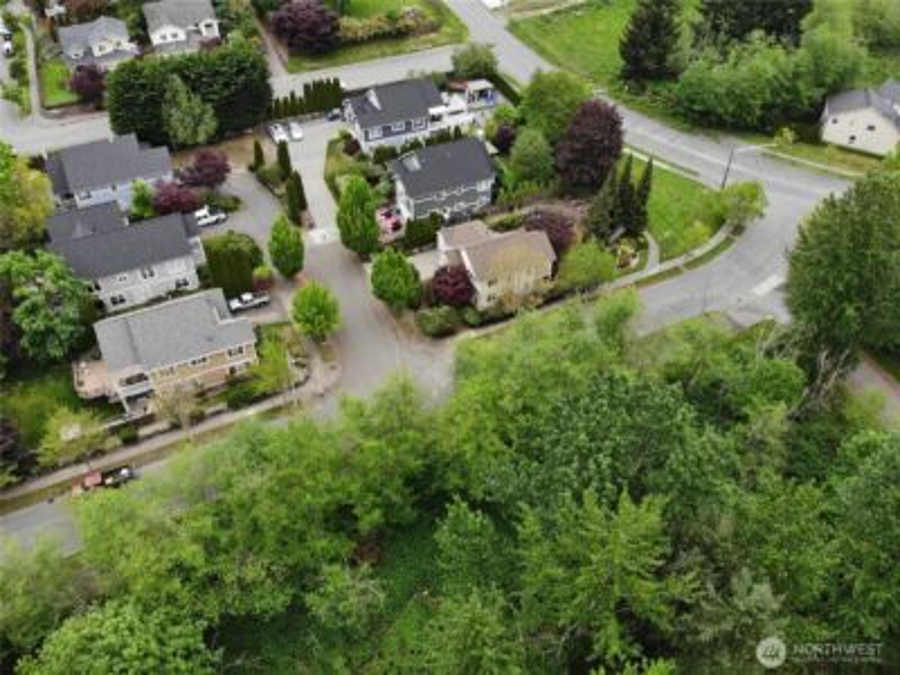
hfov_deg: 71.6
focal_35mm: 24
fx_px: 624
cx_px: 450
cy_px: 338
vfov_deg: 56.8
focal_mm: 4.5
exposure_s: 1/151
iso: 100
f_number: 2.8
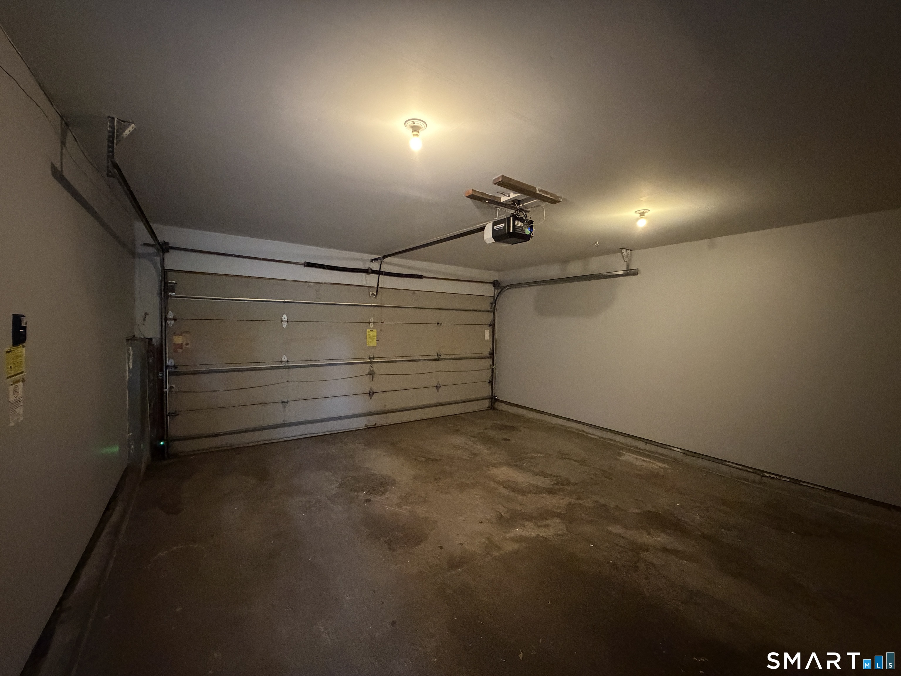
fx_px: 364
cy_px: 338
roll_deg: -1.0
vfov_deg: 85.7
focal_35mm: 14
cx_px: 450
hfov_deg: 102.1
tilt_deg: -2.0
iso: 1250
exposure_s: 1/30
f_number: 2.2
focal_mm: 2.22
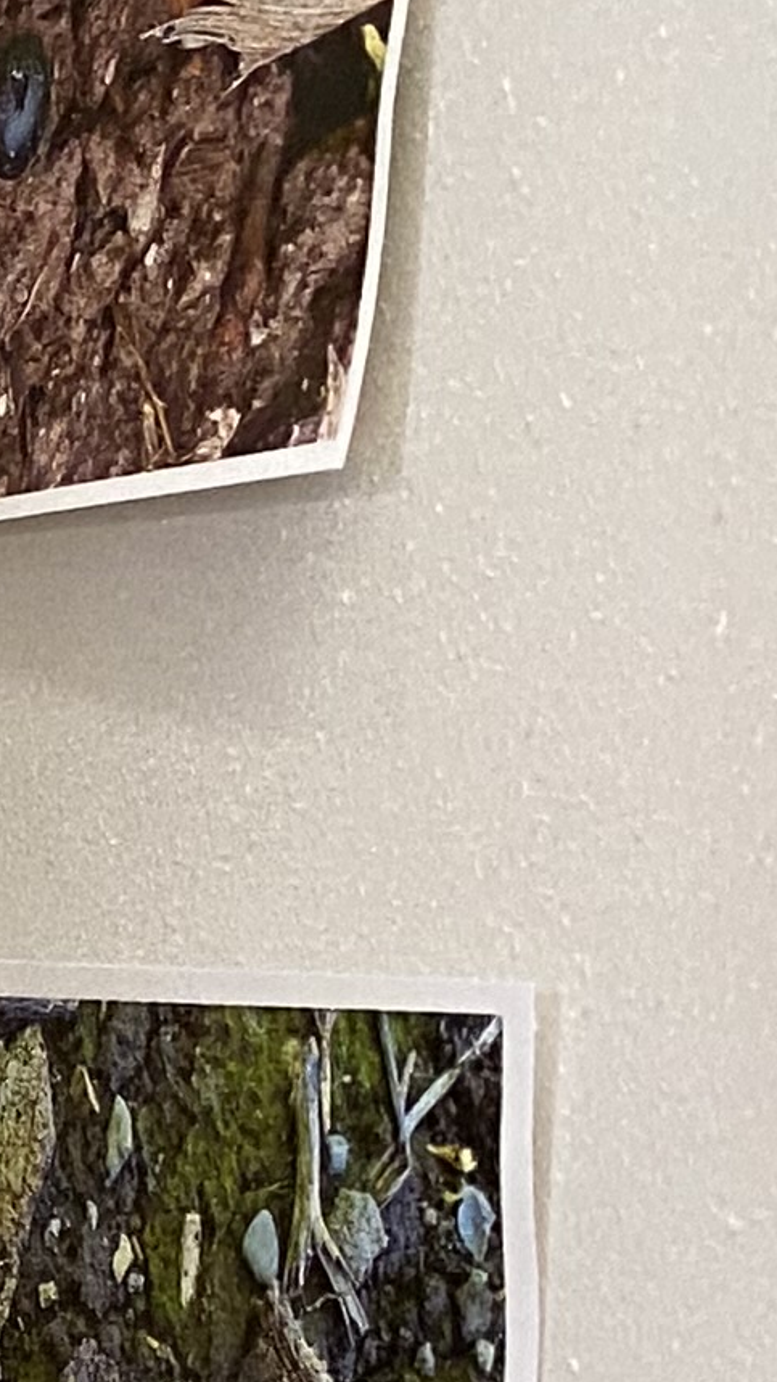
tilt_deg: -7.1
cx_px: -2337
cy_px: 1414
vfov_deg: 15.8
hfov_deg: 7.0
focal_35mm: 133
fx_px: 4873
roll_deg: +0.4
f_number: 1.8
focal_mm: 4.25
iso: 160
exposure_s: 1/60
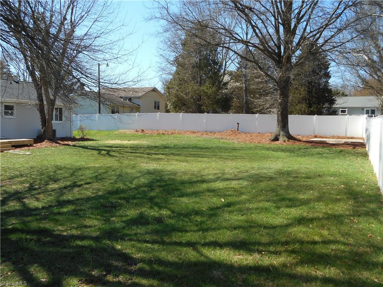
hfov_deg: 54.0
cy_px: 144
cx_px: 192
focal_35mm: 34
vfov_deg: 41.8
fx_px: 376
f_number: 4.2
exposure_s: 1/250
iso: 80
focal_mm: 6
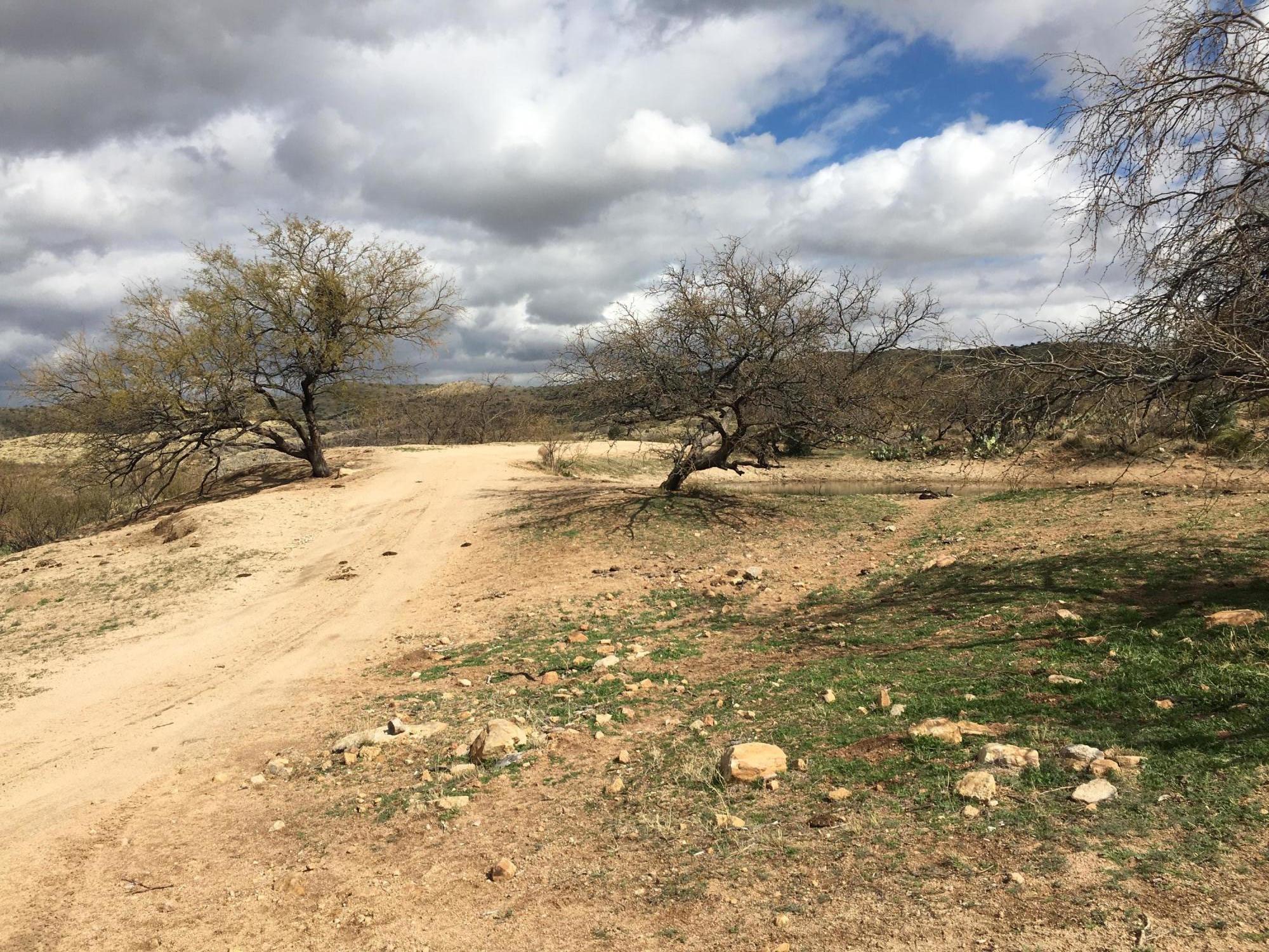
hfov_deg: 61.7
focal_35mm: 29
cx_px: 634
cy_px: 476
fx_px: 1063
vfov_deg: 48.2
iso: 25
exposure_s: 1/2959
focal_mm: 4.15
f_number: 2.2
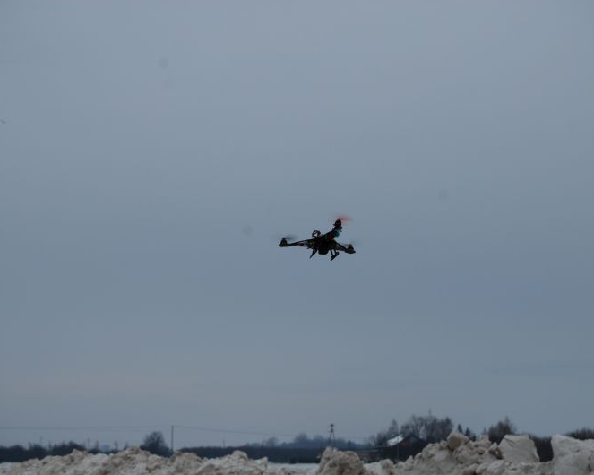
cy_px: 236
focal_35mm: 94
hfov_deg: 20.5
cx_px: 313
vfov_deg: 16.4
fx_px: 1644
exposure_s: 1/250
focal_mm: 55
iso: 100
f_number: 8
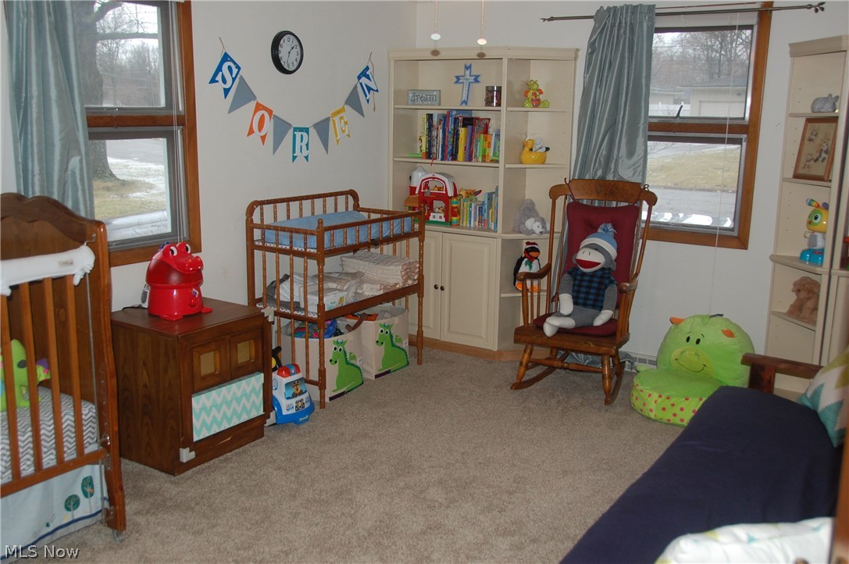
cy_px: 282
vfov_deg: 36.8
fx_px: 848
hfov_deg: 53.2
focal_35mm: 36
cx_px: 424
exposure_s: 1/60
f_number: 3.8
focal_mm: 24
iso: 400
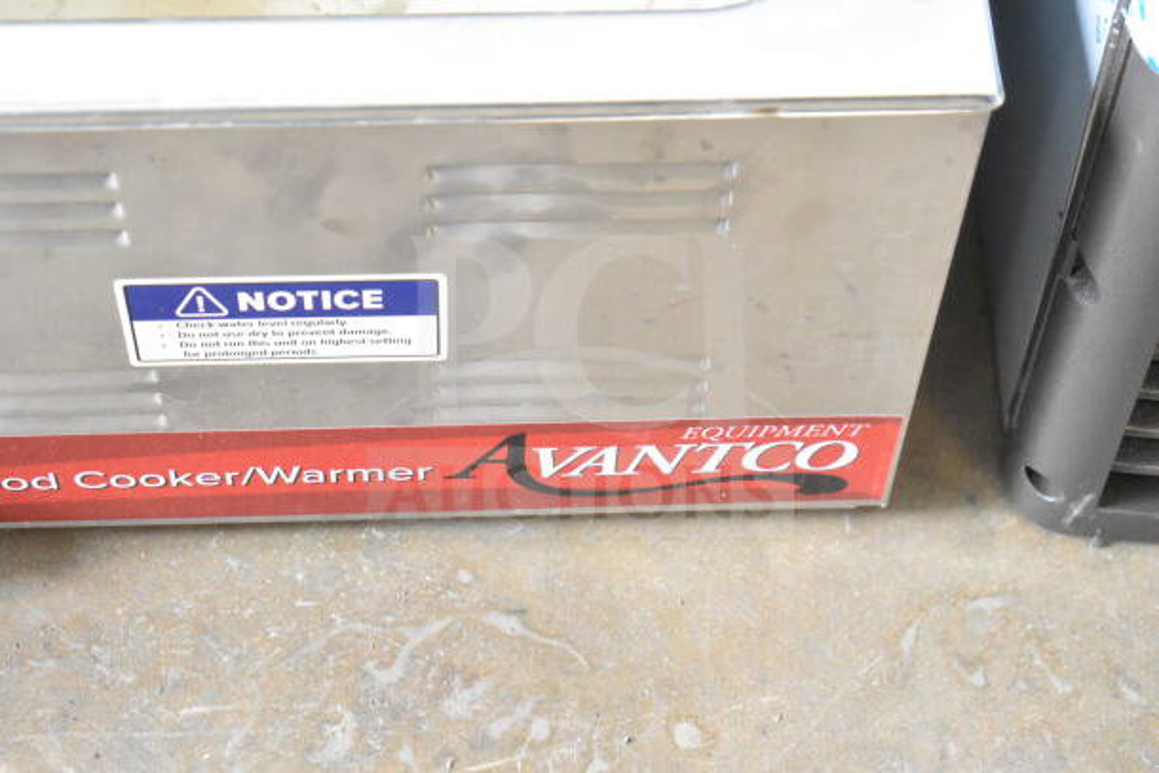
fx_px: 2657
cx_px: 580
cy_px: 386
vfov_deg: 16.6
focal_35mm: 82
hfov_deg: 24.6
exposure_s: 1/100
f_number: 5.6
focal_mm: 55
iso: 7200
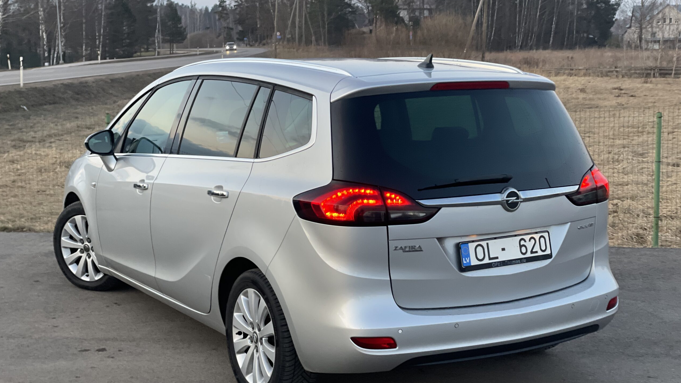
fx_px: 1029
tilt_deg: -7.5
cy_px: 202
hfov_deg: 36.6
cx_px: 340
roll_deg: +0.7
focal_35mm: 57
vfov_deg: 21.1
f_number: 2
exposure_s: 1/100
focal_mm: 6
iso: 125
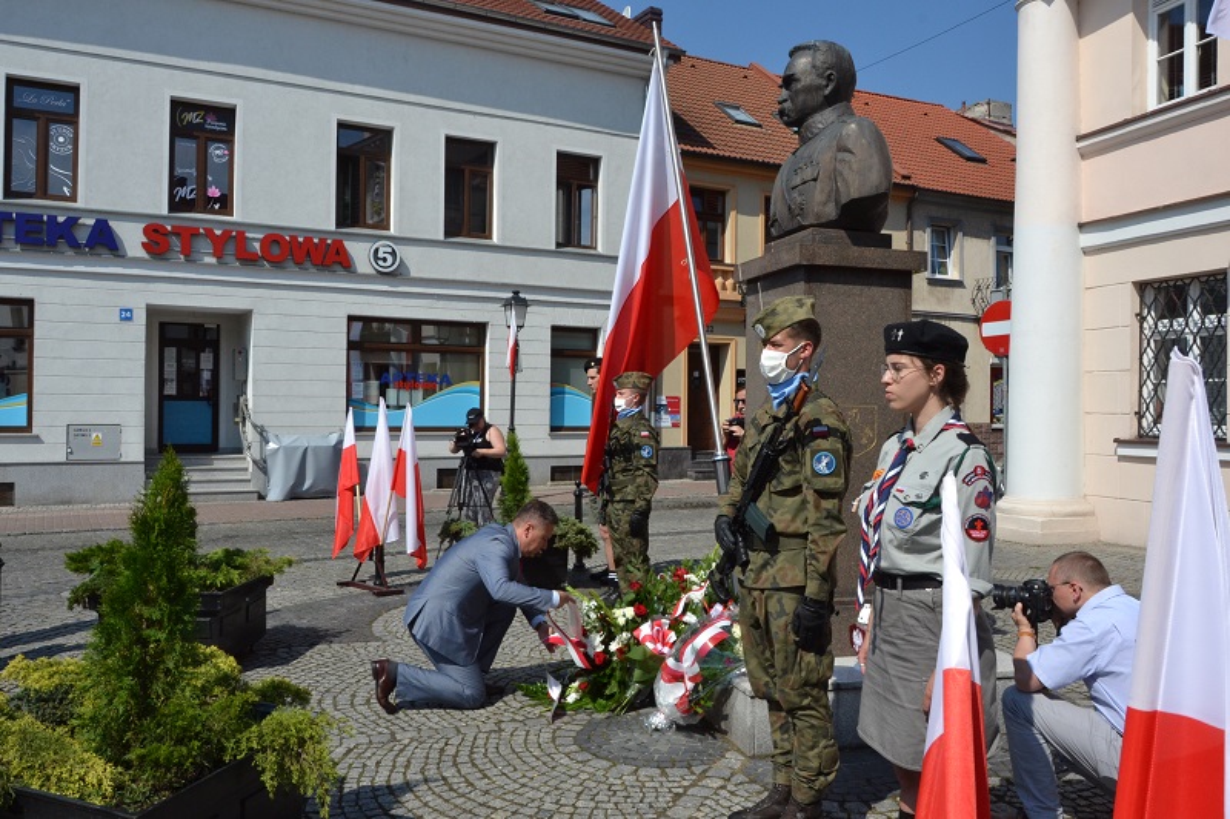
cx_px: 615
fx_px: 922
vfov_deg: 47.9
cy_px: 410
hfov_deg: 67.4
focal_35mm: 27
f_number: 14
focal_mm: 18
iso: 800
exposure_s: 1/800
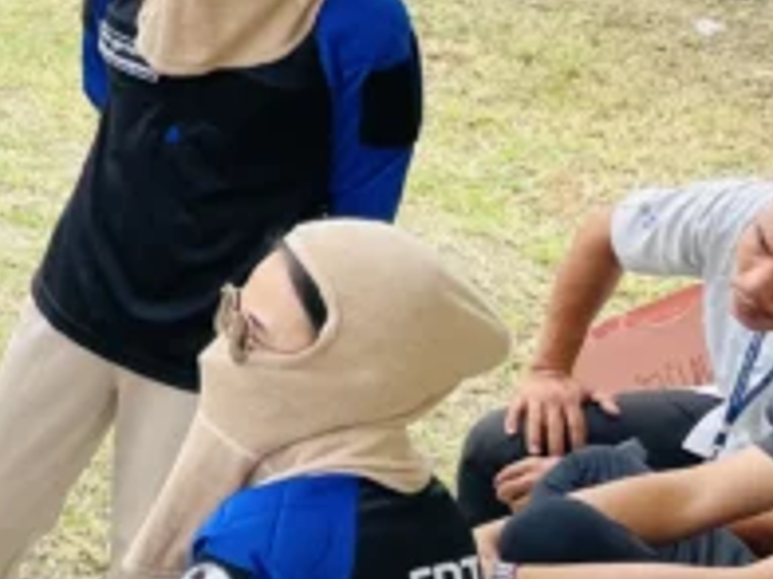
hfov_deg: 15.7
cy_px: 307
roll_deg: -2.4
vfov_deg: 14.5
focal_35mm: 102
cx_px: -730
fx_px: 2278
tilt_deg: -21.1
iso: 32
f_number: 1.6
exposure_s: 1/1473
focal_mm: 4.2
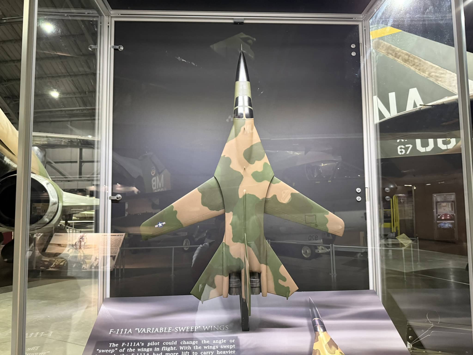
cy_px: 178
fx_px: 328
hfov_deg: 71.6
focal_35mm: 24
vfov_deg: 56.8
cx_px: 236
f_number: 1.8
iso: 800
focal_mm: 6.8
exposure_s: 1/60
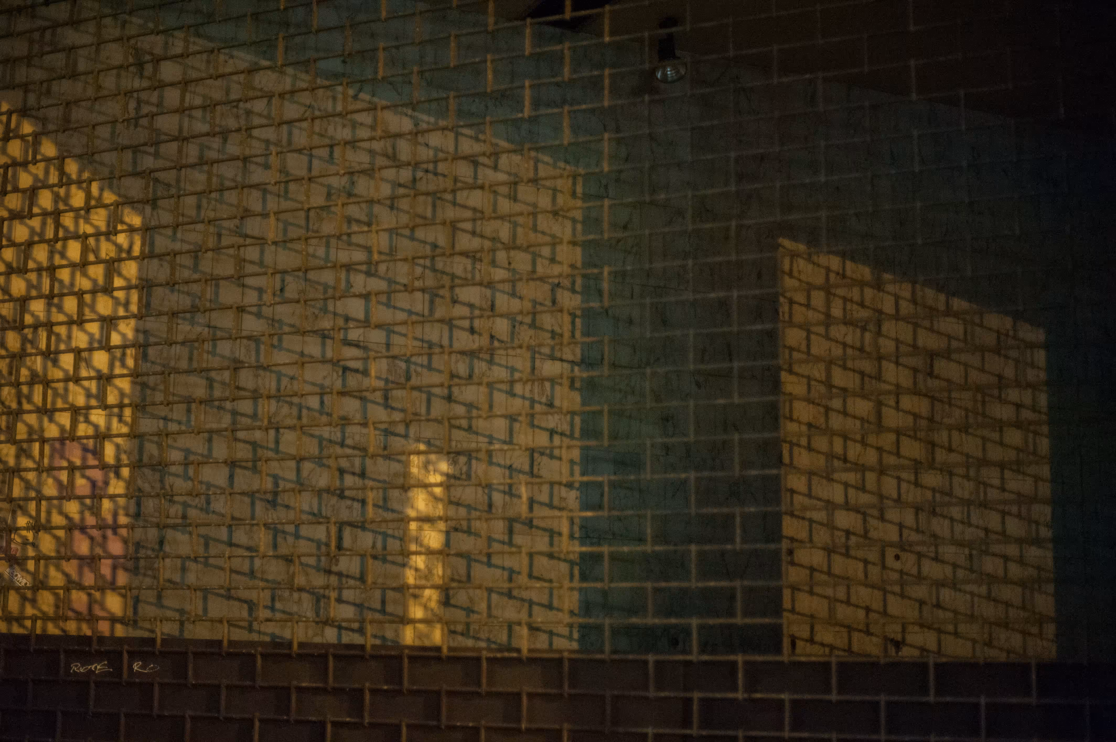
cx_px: 558
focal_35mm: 50
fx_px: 1549
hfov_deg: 39.6
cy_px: 371
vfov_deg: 27.0
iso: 5000
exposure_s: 1/160
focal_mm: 50
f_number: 1.4
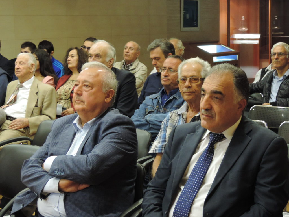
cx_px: 144
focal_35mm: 85
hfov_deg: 23.0
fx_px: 710
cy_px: 108
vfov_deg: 17.4
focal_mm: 15.1
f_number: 4
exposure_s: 1/20
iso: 800
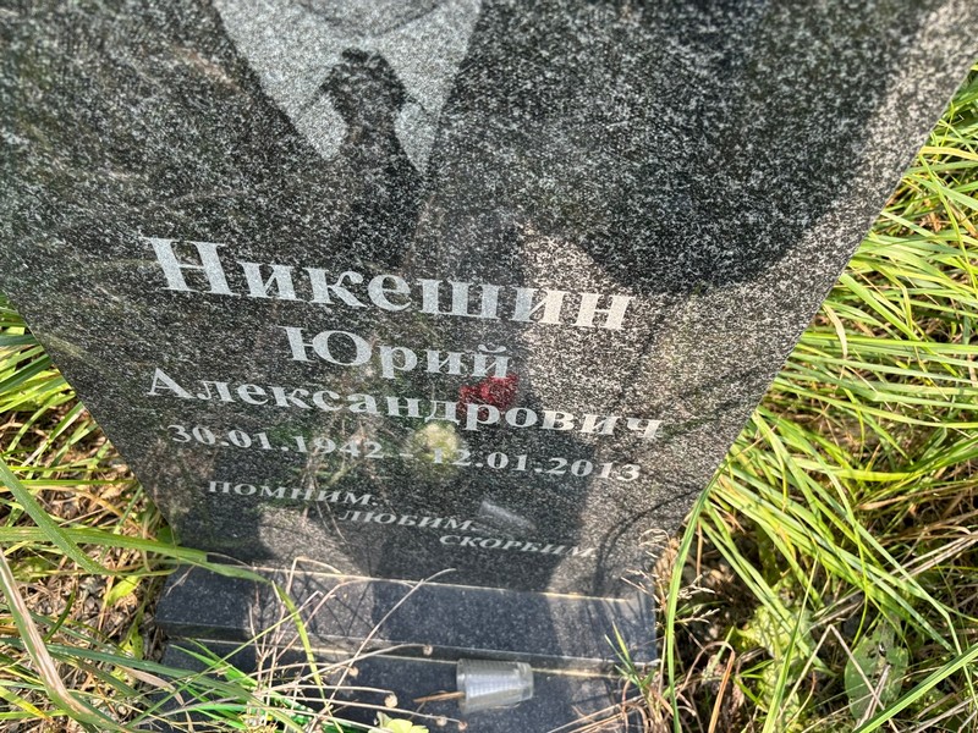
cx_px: 489
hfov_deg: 67.3
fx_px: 735
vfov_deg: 53.1
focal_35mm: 26
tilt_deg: -57.8
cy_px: 366
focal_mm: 5.96
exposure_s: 1/466
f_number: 1.6
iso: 50
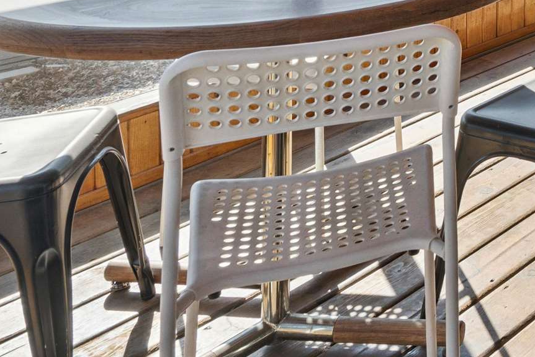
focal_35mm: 57
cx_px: 690
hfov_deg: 28.8
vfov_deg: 19.4
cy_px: -238
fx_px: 847
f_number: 10
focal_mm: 16
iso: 800
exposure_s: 1/250
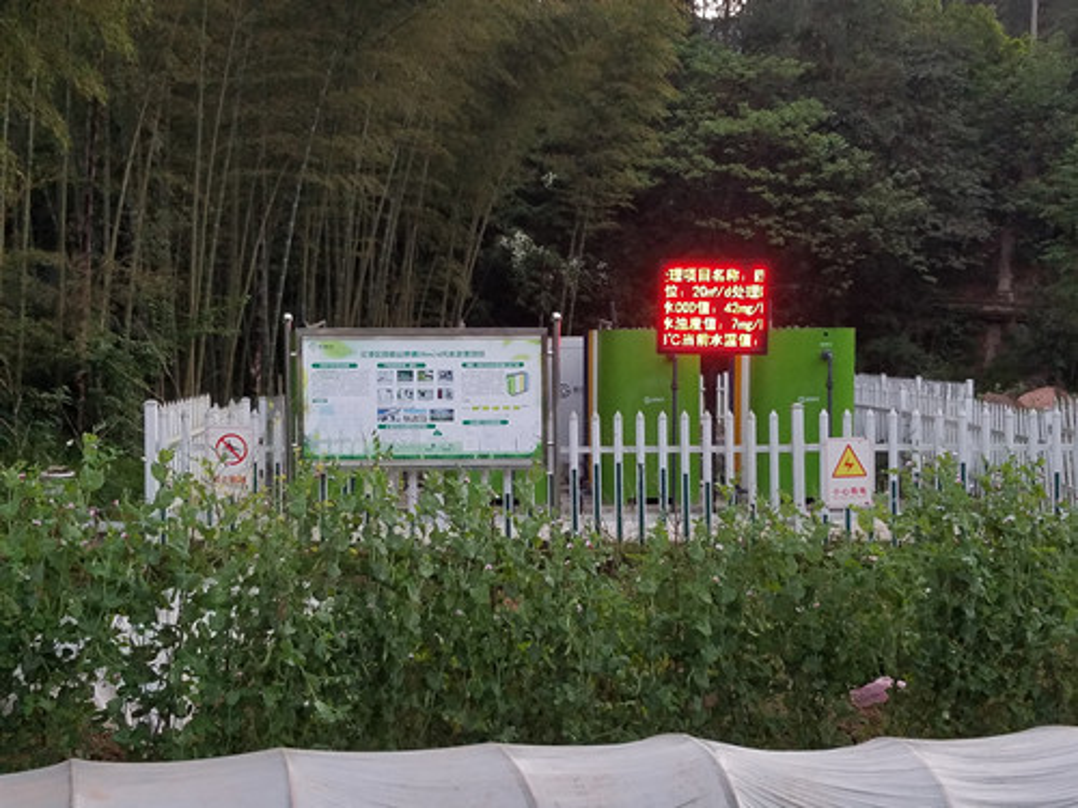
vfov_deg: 53.1
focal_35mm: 26
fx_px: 810
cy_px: 404
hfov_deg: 67.3
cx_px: 539
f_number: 1.7
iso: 125
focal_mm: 4.2
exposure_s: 1/50
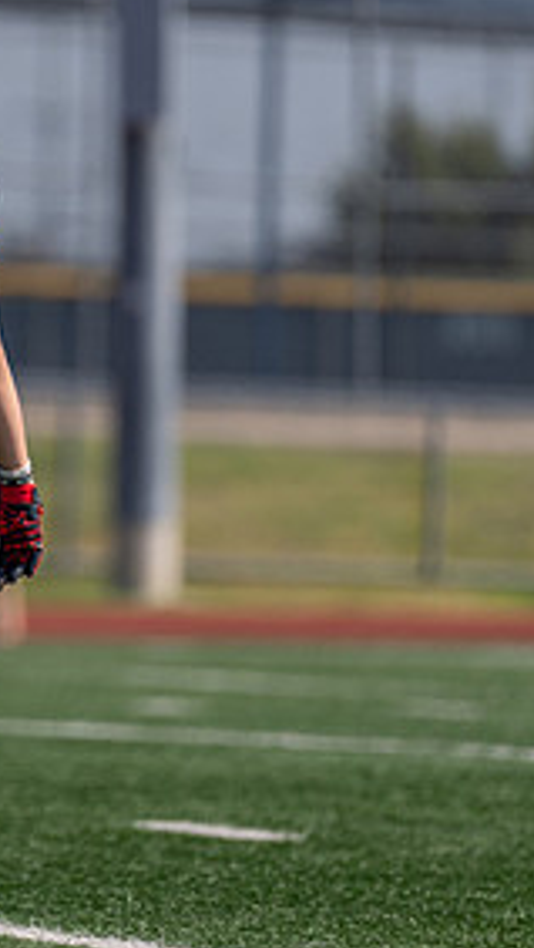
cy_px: 319
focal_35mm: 461
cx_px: -124
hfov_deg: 2.6
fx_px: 11584
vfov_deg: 4.7
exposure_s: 1/2500
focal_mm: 200
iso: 100
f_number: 2.8
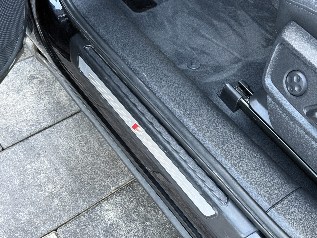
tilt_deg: -49.6
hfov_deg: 39.7
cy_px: 119
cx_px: 158
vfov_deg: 30.3
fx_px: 440
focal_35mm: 48
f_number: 1.78
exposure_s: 1/60
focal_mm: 6.76
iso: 250
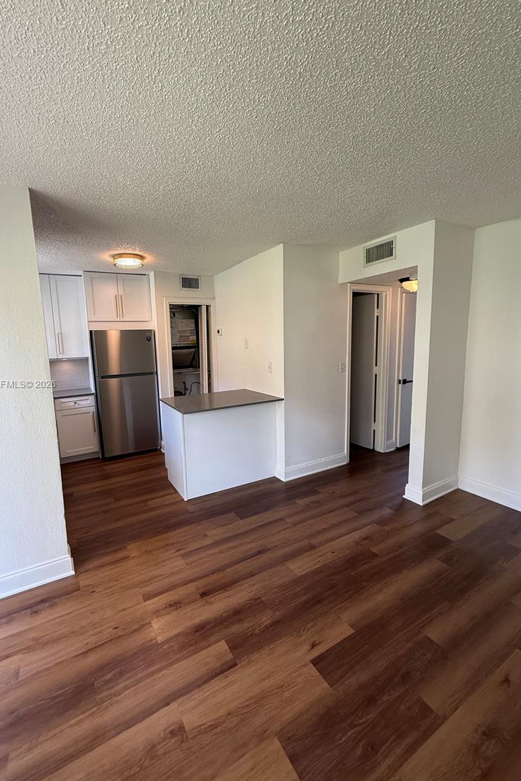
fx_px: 326
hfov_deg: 77.1
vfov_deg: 100.4
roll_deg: +1.0
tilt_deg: -6.9
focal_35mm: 15
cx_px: 233
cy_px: 385
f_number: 2.2
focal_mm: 2.22
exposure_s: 1/99
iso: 200
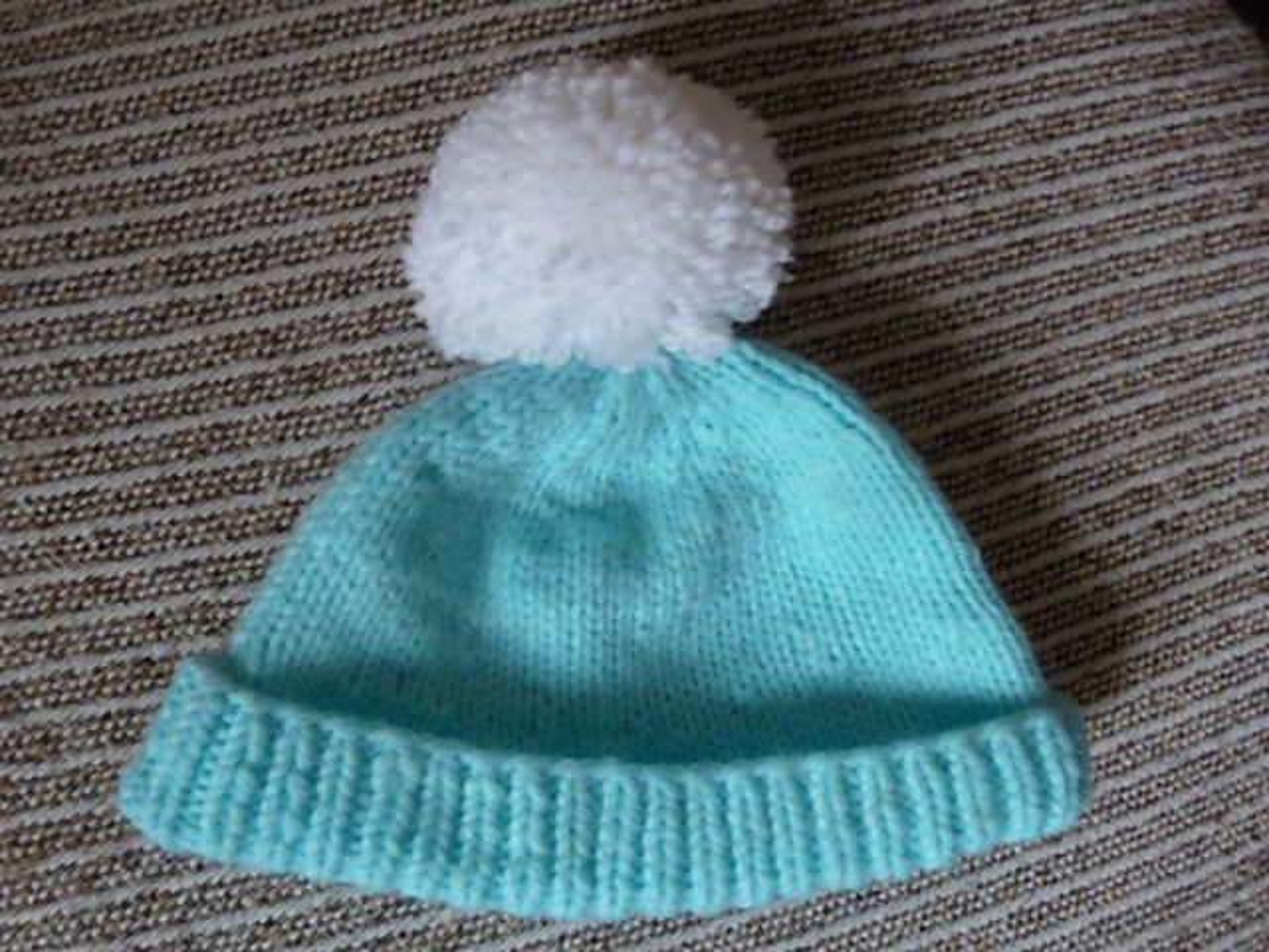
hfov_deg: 60.0
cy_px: 476
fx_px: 1100
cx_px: 634
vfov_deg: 46.8
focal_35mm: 30
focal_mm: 5
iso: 500
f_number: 3.4
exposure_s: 1/8
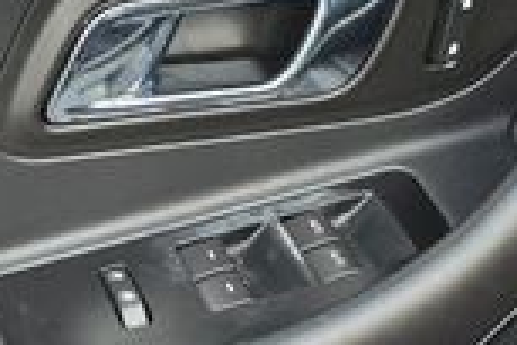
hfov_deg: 20.3
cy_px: 345
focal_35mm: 100
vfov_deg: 13.5
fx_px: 1436
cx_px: 142
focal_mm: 6.3
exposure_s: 1/180
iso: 160
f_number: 1.7
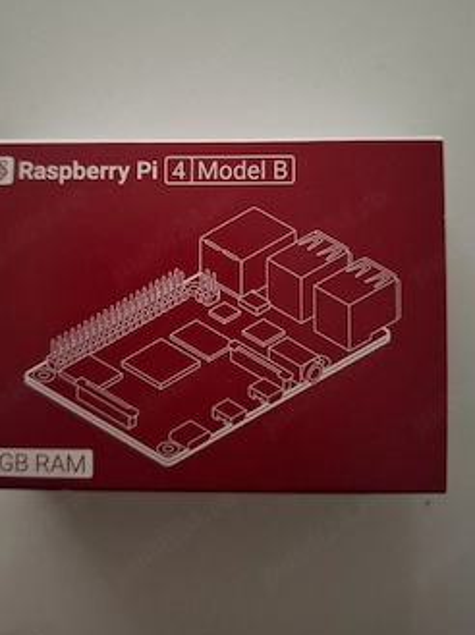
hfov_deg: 49.6
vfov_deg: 63.0
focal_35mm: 28
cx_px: 212
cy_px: 259
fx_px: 513
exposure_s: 1/20
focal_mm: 5.54
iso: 1000
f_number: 1.8
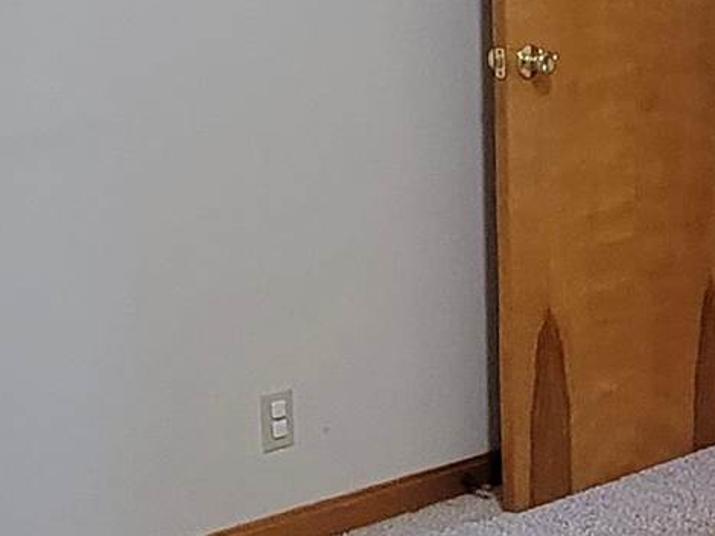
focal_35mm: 85
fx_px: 1755
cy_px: 148
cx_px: 634
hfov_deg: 22.5
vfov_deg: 17.3
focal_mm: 2.2
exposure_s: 1/30
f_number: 2.2
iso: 500
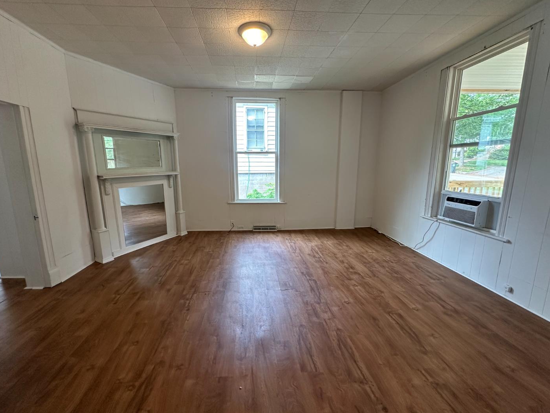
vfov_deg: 81.7
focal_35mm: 15
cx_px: 260
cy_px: 207
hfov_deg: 98.1
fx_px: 238
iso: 200
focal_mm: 2.22
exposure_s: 1/120
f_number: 2.2
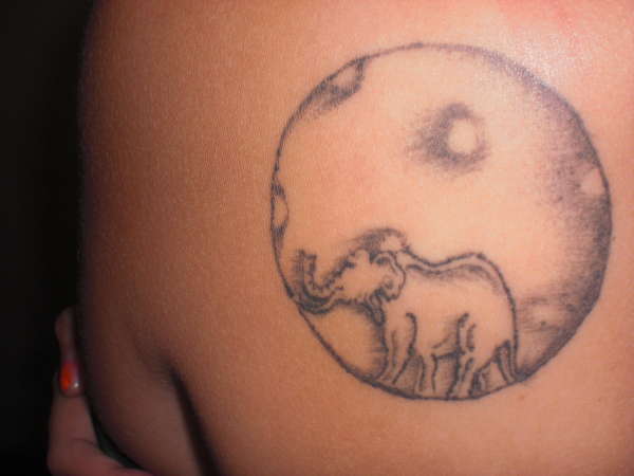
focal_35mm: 38
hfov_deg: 49.0
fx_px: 696
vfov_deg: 37.7
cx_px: 317
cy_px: 238
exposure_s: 1/60
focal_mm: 6.3
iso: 64
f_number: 5.6
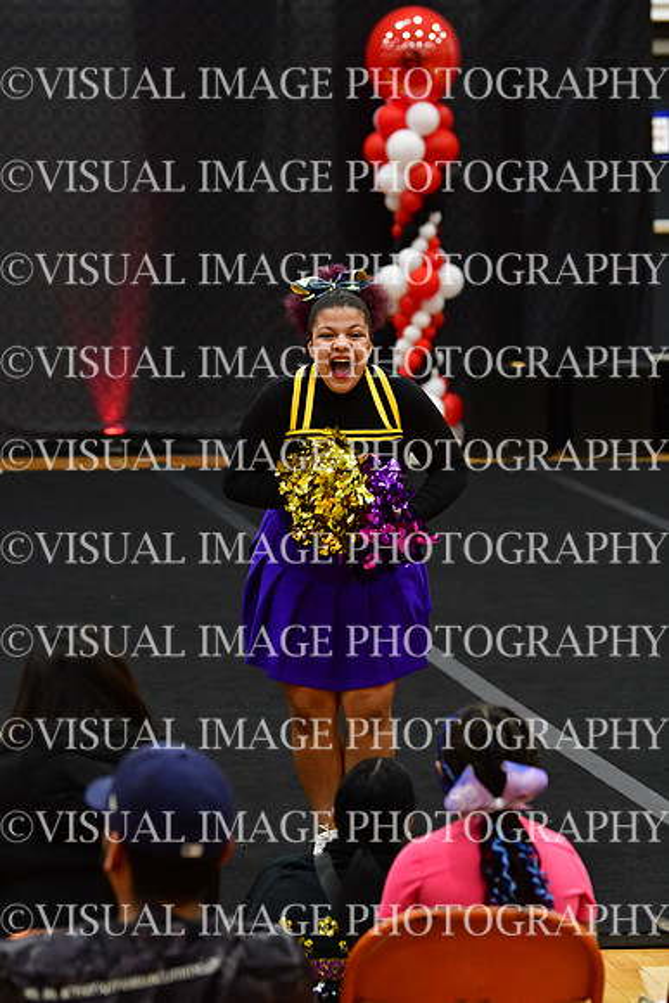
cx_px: 334
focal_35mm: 180
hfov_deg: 7.6
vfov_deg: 11.4
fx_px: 5014
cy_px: 502
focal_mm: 120
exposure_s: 1/500
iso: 4000
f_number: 4
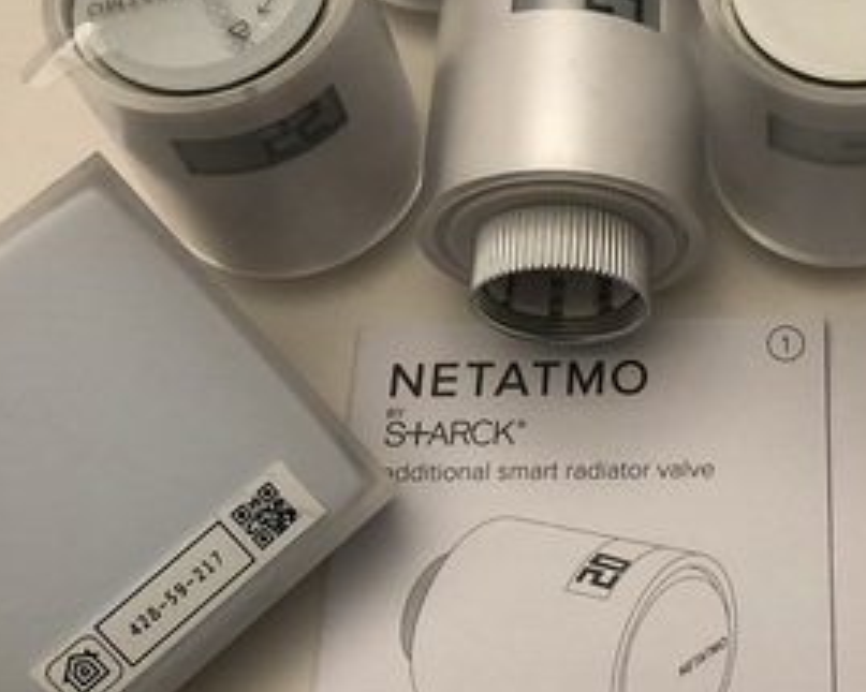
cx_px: 786
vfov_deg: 24.9
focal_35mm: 61
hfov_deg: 29.6
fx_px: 1563
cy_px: 241
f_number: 1.8
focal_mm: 3.99
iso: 100
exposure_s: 1/17
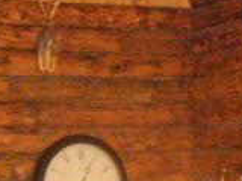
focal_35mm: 144
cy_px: -142
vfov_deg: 9.8
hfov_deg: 13.5
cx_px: 236
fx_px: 1007
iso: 800
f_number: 3.1
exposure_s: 1/30
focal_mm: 6.3
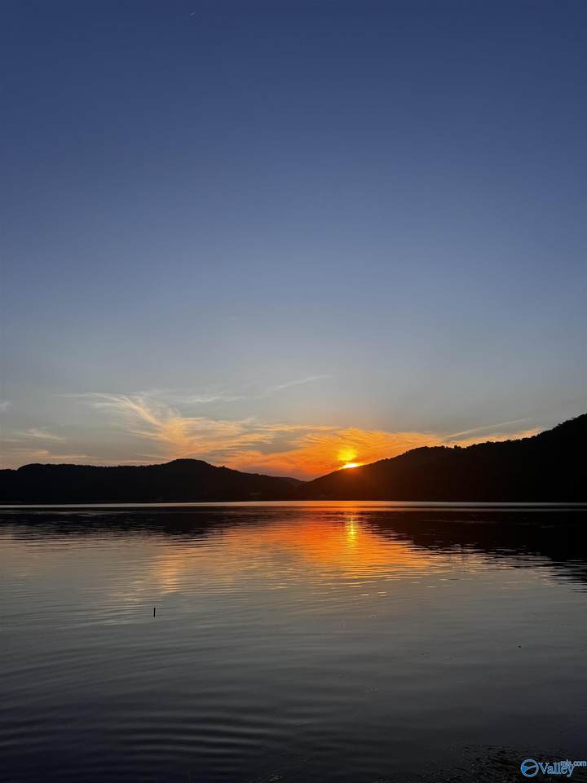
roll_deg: +0.7
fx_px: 543
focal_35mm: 24
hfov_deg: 56.8
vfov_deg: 71.6
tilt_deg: +12.2
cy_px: 392
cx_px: 294
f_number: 1.78
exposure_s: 1/2604
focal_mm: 6.76
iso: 80
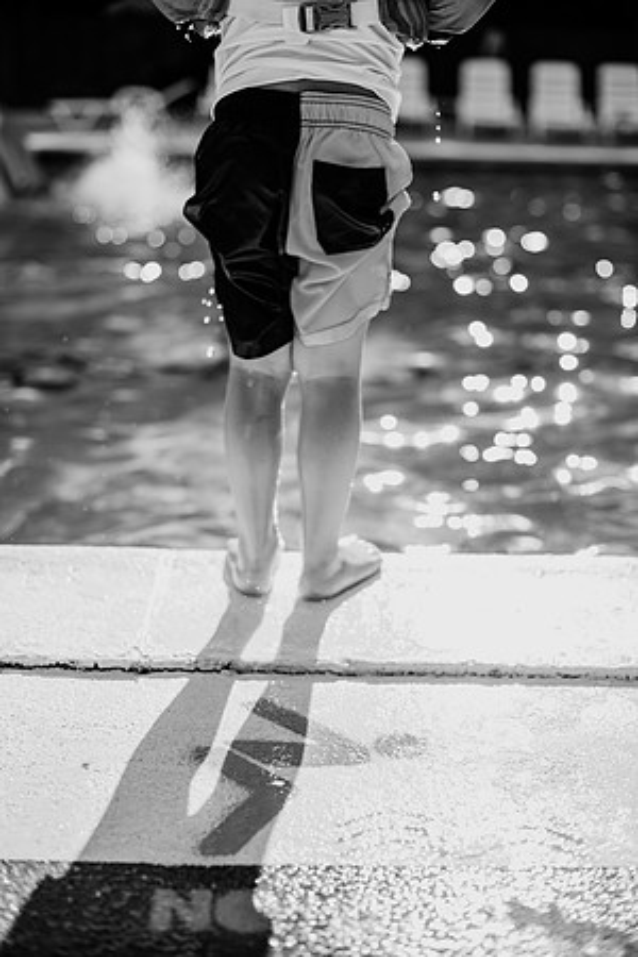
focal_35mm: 50
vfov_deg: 39.6
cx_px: 319
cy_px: 478
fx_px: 1329
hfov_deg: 27.0
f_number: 2.2
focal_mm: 50
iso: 100
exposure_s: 1/1000
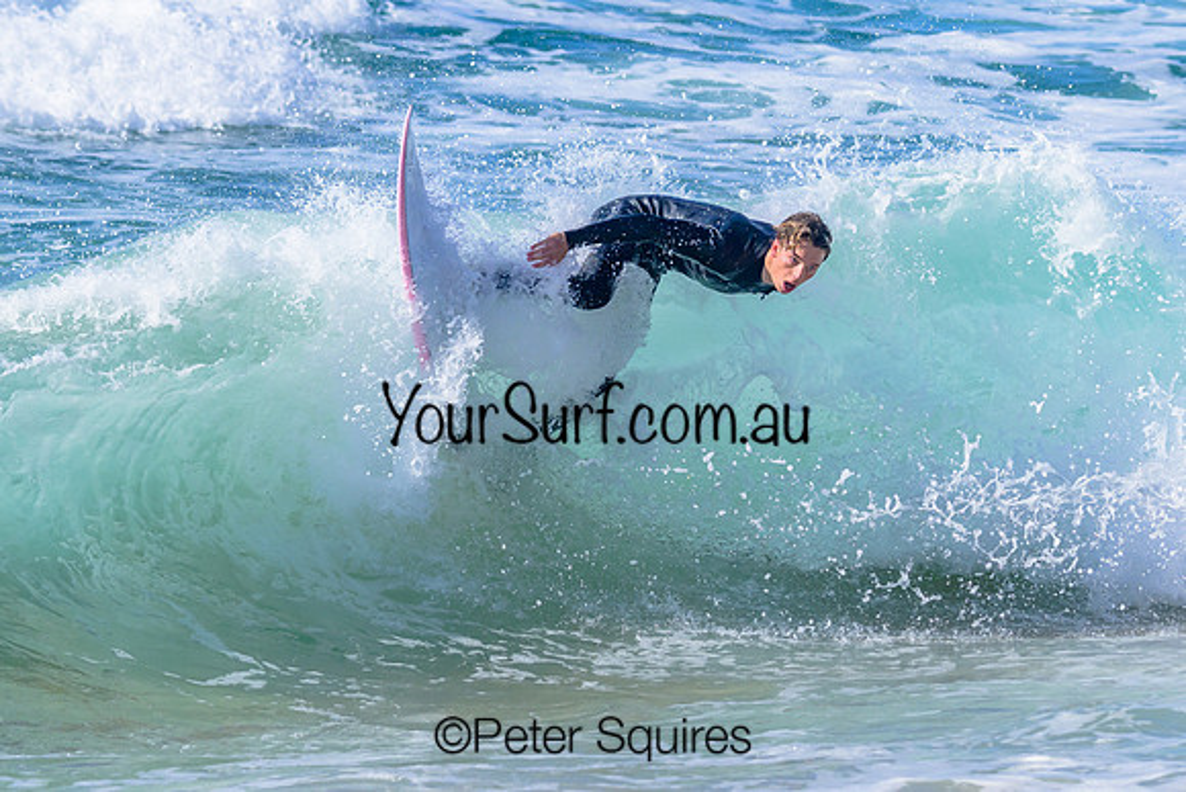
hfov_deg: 4.6
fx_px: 14911
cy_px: 358
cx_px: 808
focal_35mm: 453
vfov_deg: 3.0
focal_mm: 330
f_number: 9.5
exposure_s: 1/2000
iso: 720
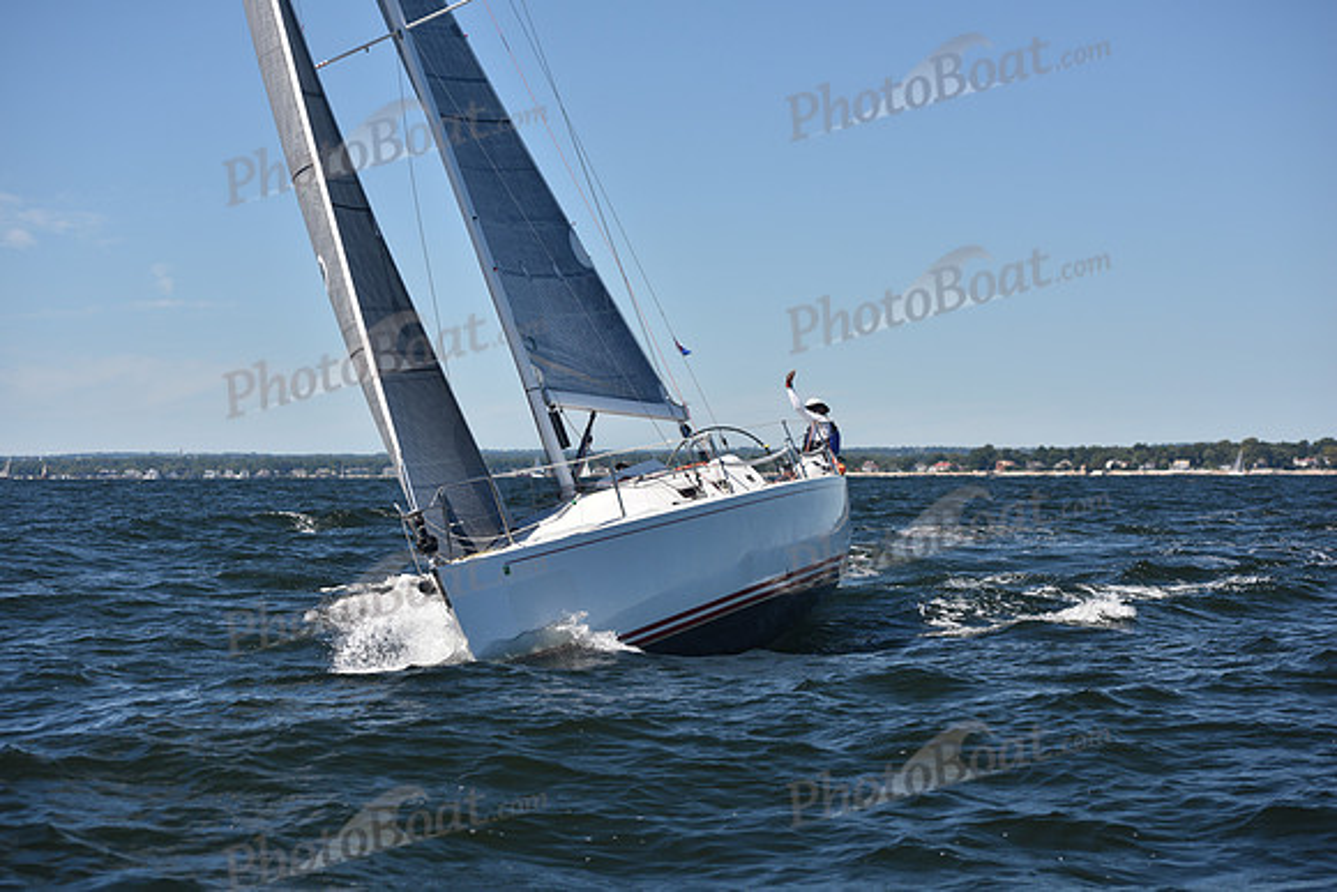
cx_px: 668
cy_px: 446
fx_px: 3343
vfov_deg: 15.2
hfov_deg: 22.6
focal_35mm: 90
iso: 200
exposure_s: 1/800
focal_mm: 90
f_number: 5
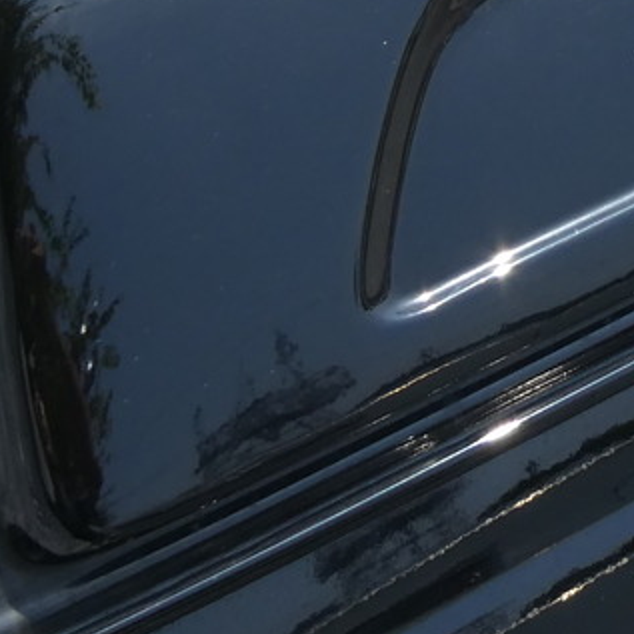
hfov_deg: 15.3
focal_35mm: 107
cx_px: 892
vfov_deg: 14.5
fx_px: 2217
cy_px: -462
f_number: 3.3
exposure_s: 1/500
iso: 80
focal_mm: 4.3
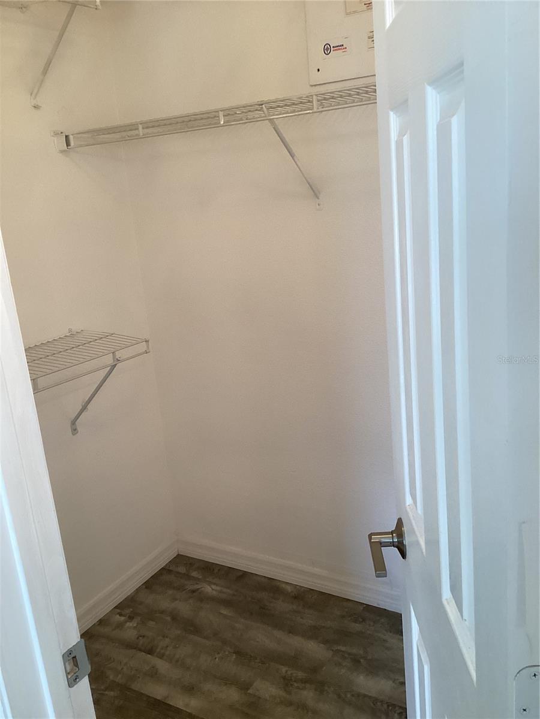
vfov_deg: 58.4
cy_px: 360
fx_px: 645
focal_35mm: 31
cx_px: 270
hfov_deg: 45.4
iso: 160
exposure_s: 1/60
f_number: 2.4
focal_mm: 3.3
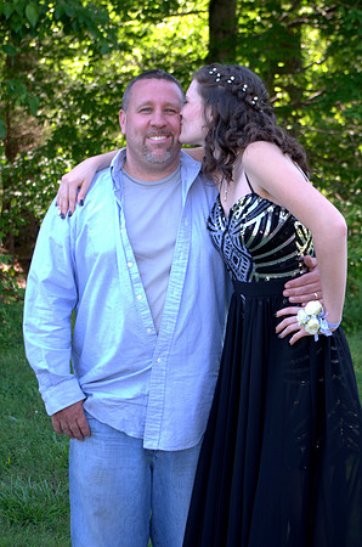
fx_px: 1136
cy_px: 274
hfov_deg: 18.1
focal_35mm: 75
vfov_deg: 27.0
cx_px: 181
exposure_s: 1/25
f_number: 5.6
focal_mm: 50
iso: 100
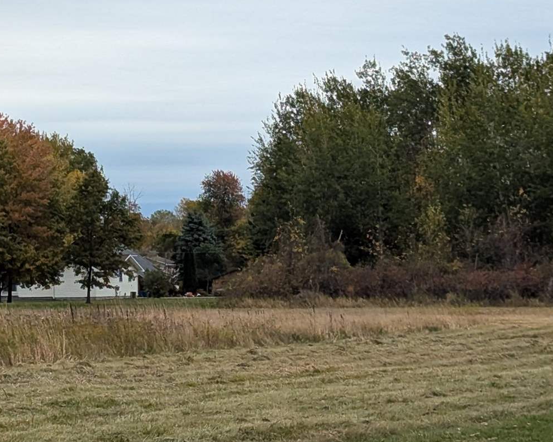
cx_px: 135
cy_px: 147
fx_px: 2373
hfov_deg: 13.2
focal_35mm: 145
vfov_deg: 10.6
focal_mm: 6.81
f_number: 1.85
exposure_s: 1/863
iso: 61
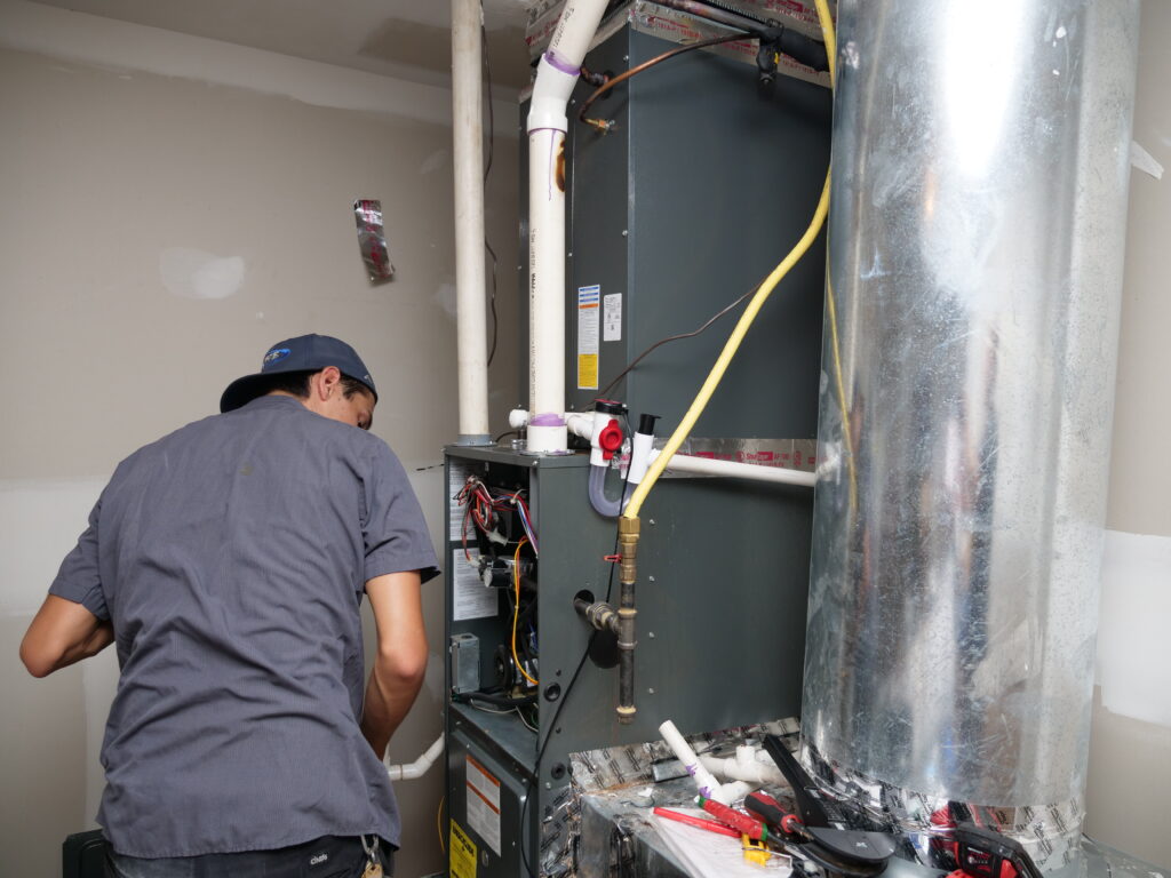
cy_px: 439
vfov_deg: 56.8
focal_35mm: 24
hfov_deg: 71.6
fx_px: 812
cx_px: 586
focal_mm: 12
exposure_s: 1/250
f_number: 2.8
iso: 200
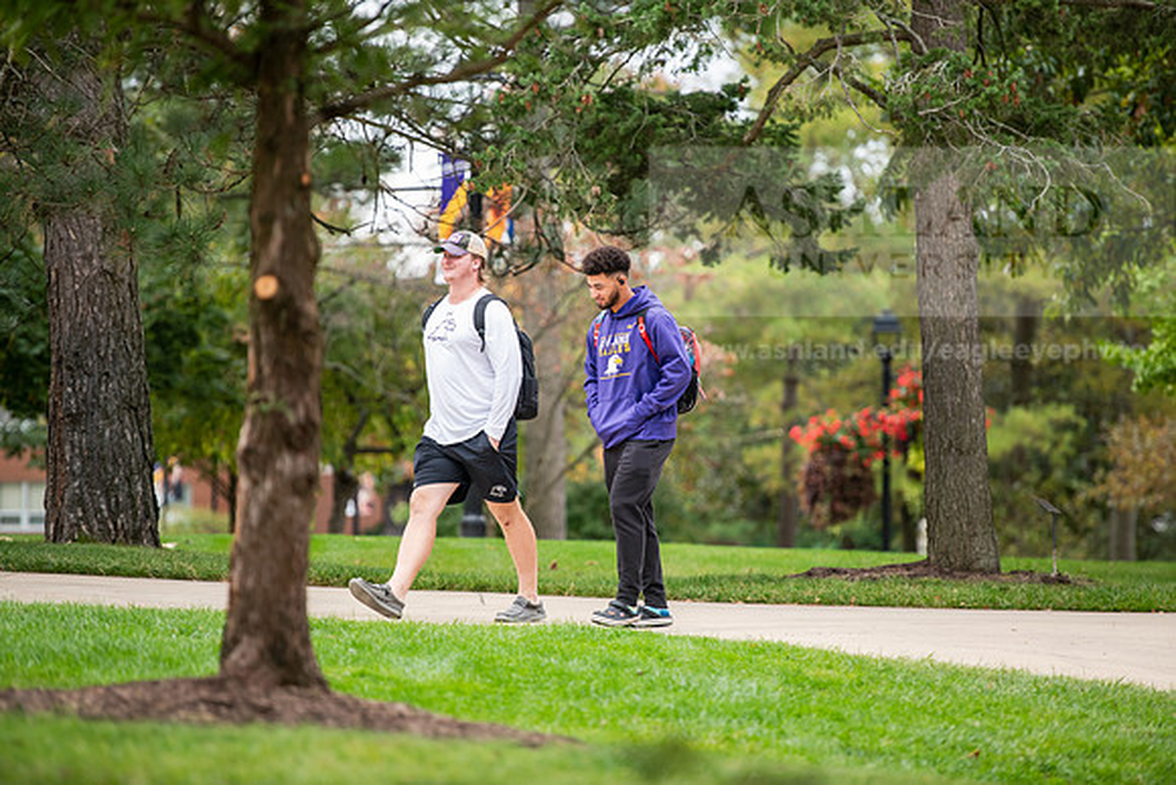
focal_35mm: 195
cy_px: 392
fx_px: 6371
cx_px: 588
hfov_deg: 10.5
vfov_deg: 7.0
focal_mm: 195
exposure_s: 1/320
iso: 320
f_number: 3.2
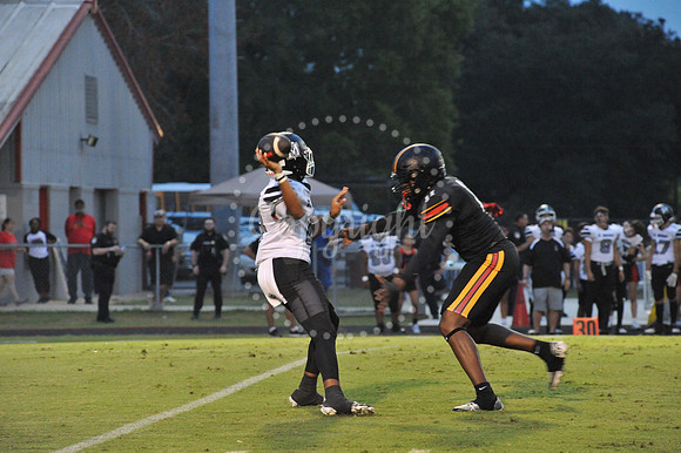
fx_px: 3781
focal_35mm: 200
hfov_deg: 10.3
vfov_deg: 6.9
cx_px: 340
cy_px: 226
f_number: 5.6
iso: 6400
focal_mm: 200
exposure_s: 1/250
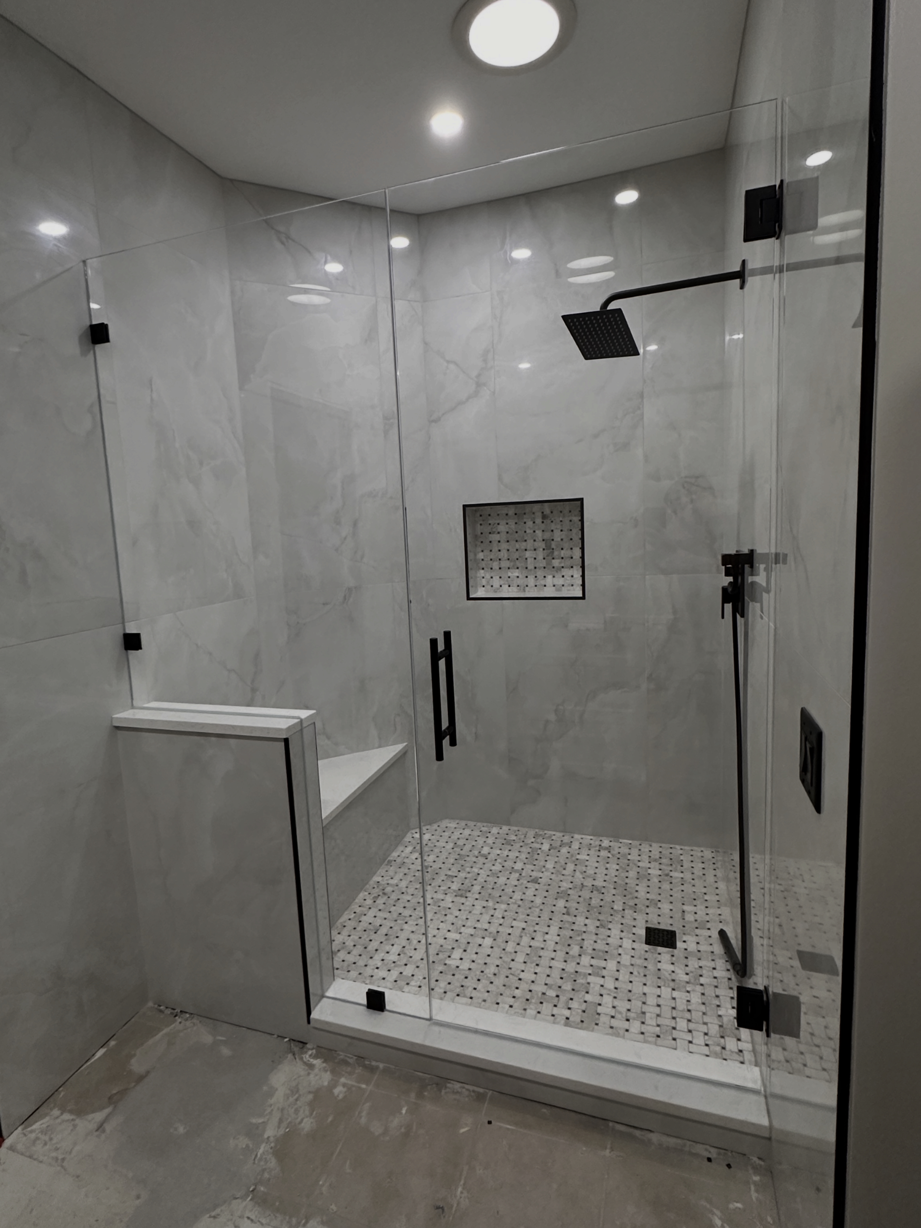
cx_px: 460
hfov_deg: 85.7
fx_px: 497
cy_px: 614
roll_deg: +2.1
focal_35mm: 14
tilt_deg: -6.5
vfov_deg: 102.1
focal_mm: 2.22
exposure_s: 1/120
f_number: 2.2
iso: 250
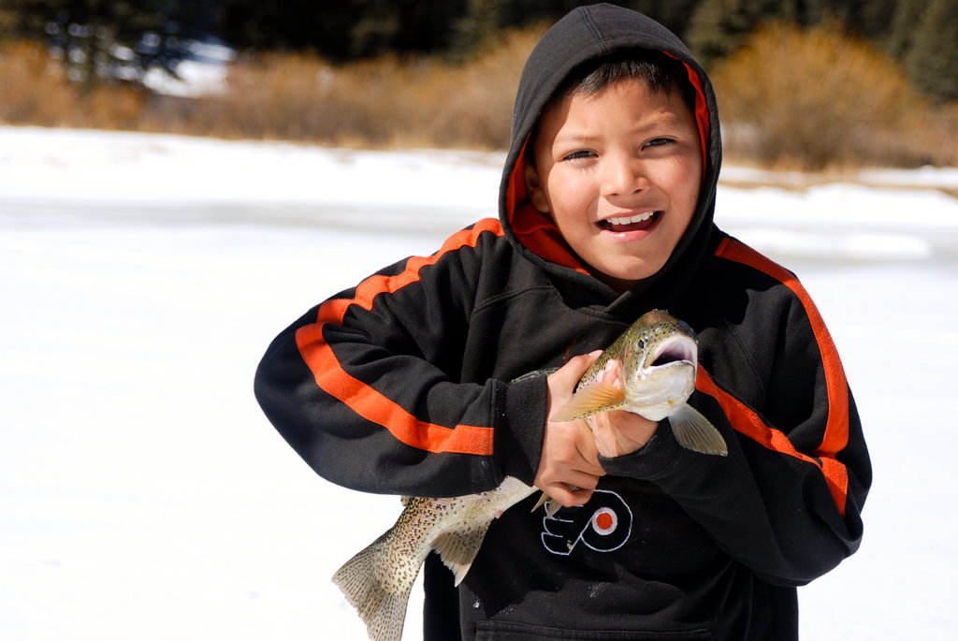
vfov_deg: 13.1
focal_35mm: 105
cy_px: 320
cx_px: 479
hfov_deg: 19.4
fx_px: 2797
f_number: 5.6
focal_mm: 70
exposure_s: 1/500
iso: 110
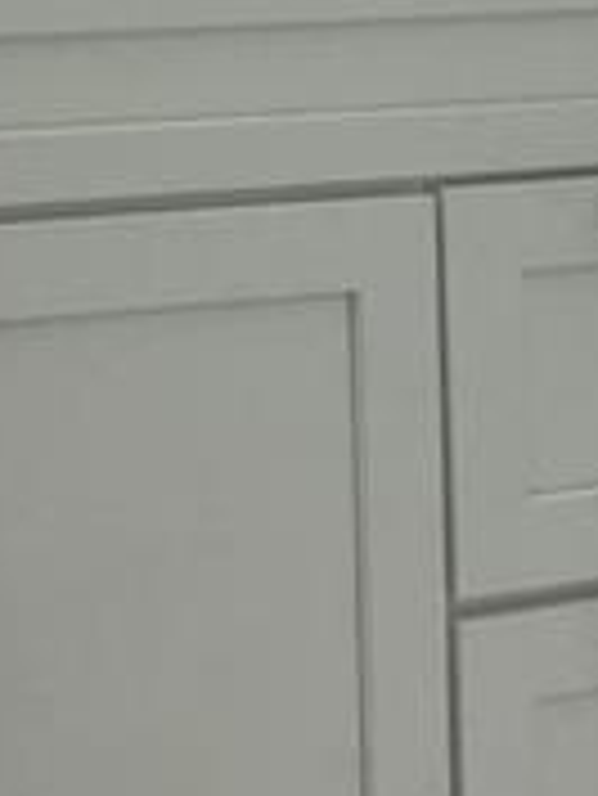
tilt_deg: -0.8
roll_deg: +1.1
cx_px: -198
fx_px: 2393
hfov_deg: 13.7
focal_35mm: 104
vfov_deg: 18.0
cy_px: -153
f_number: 1.78
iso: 64
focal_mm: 6.76
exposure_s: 1/122
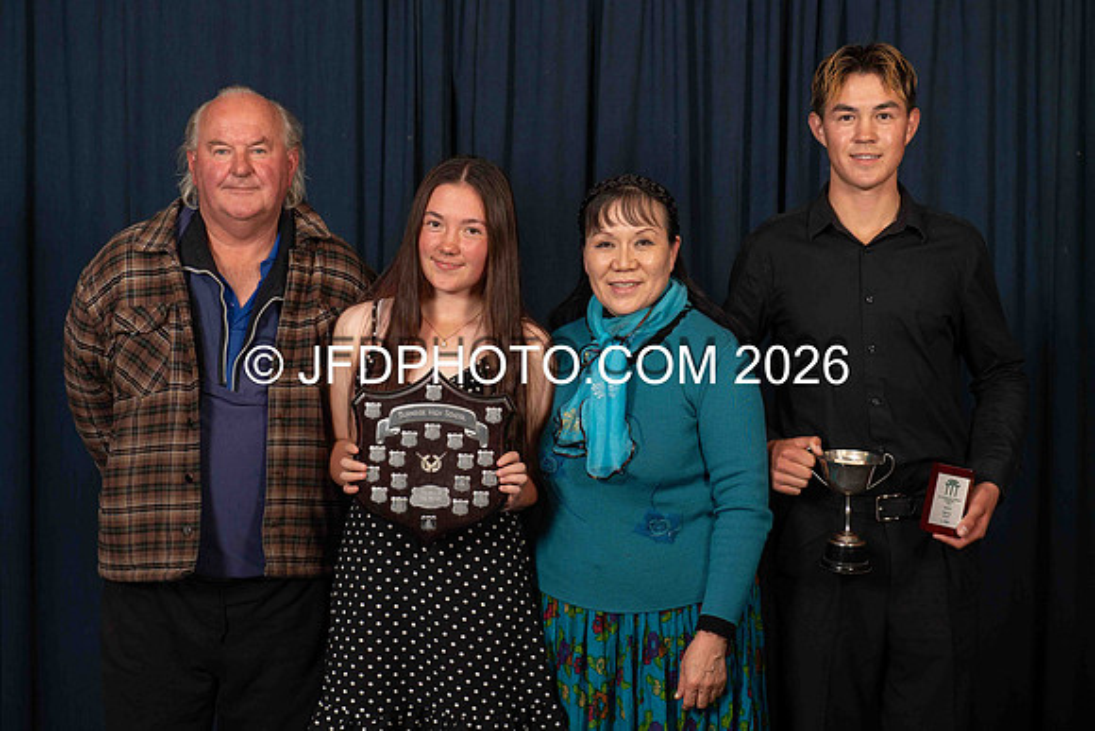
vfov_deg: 18.2
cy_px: 376
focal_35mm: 75
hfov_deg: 27.0
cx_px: 549
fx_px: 2285
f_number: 5.6
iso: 125
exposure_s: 1/250
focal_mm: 70
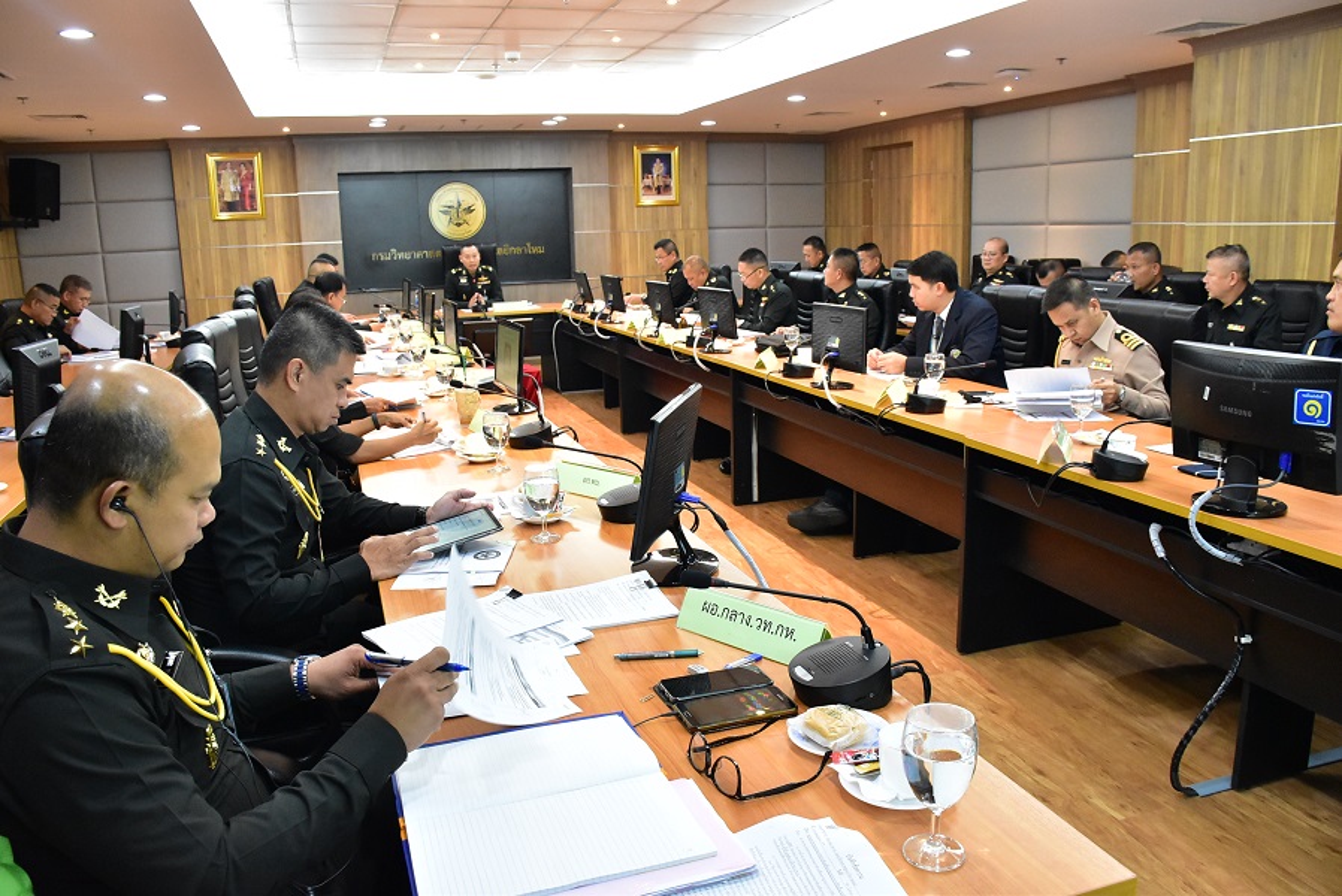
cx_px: 671
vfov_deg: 48.0
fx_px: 1007
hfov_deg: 67.3
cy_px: 448
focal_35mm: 27
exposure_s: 1/60
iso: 3200
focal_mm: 18
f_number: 5.6
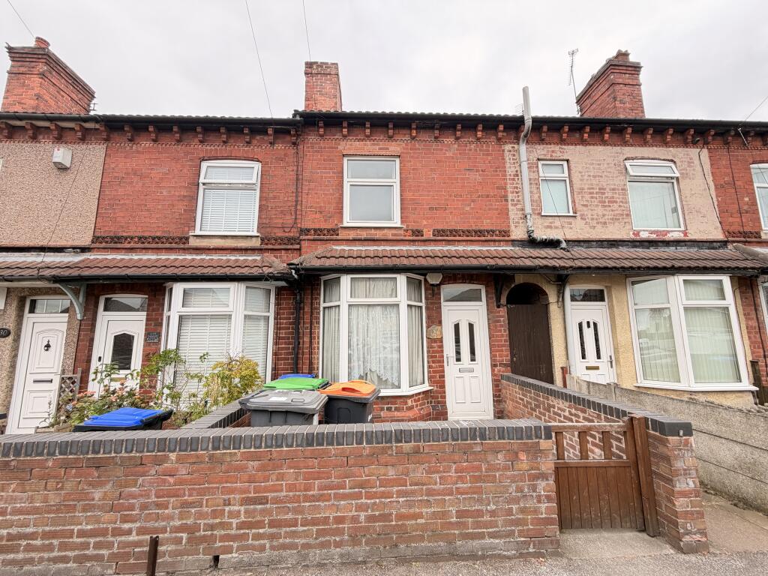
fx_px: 311
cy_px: 288
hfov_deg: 102.1
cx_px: 384
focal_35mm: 14
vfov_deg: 85.7
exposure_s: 1/144
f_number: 2.2
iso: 40
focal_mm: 2.22
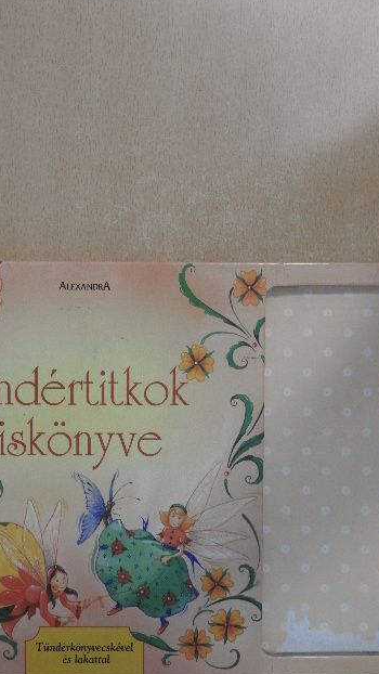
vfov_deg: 54.0
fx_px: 661
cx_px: 170
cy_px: 332
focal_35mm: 37
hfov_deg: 32.0
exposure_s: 1/25
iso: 400
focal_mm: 5.9
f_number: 3.6
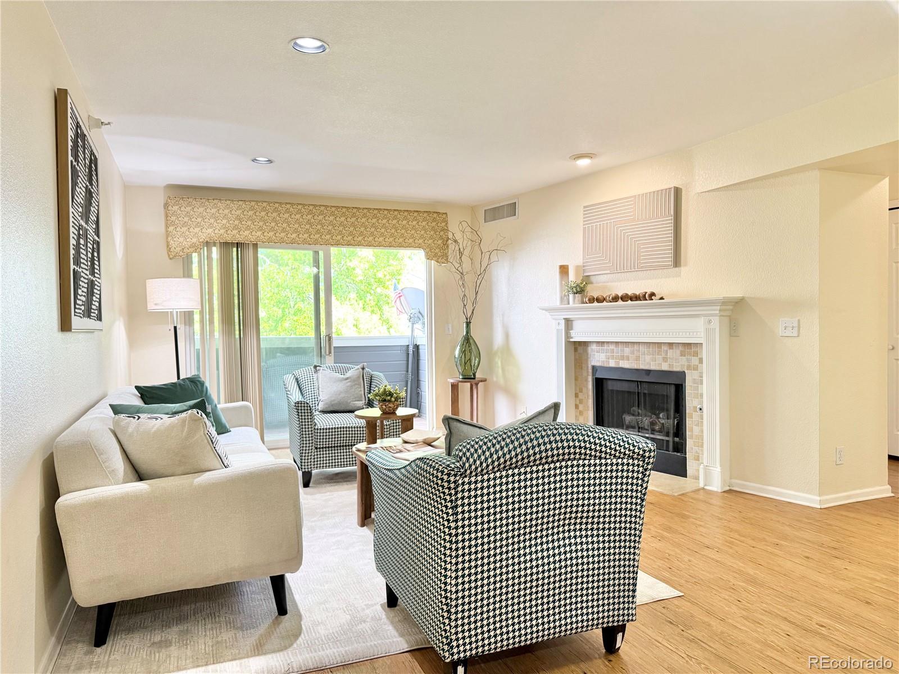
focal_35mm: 24
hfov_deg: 71.6
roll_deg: +0.9
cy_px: 337
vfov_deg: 56.8
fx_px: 623
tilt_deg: -1.4
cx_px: 450
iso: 400
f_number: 1.78
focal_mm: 6.76
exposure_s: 1/120
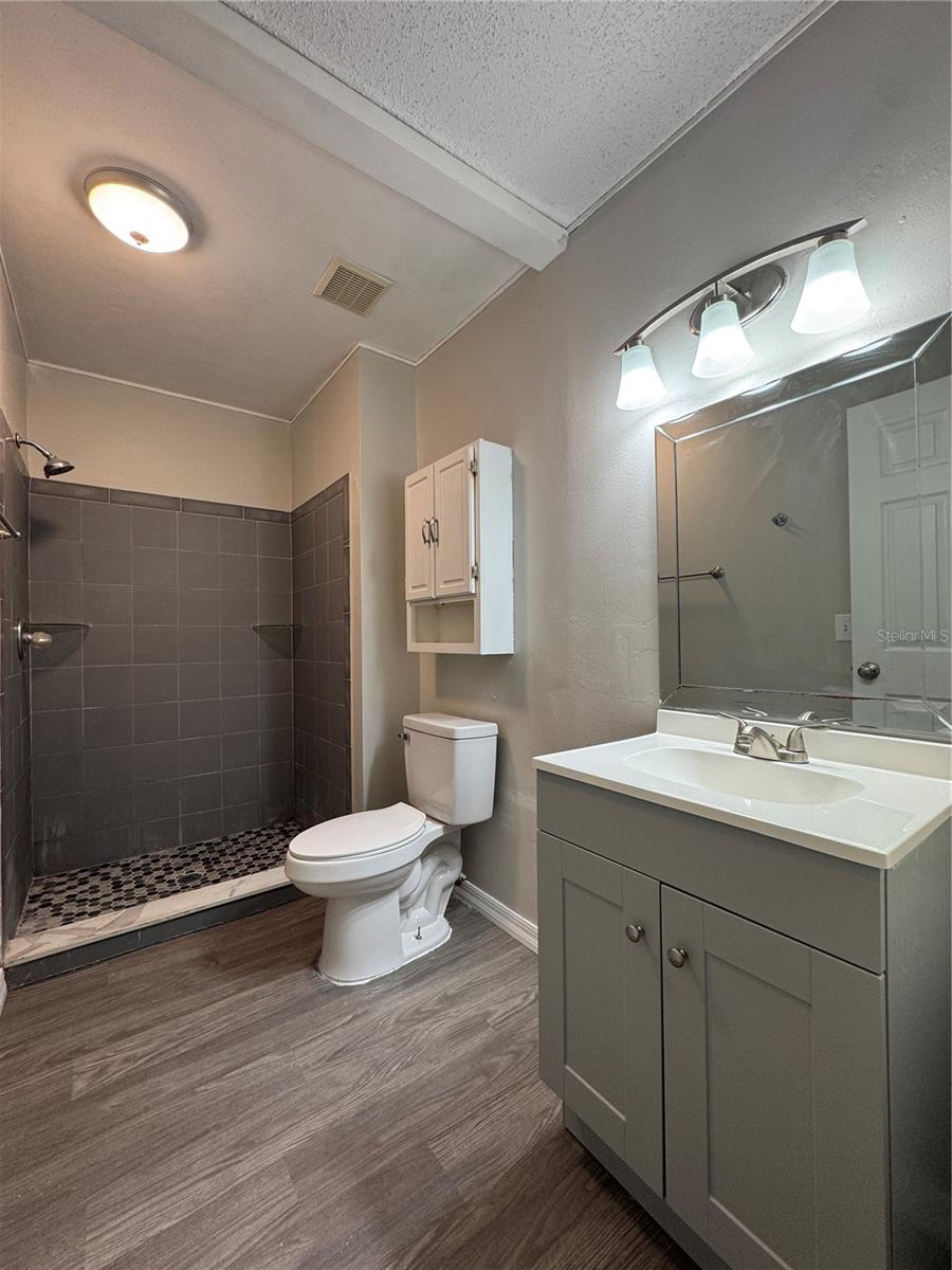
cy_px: 635
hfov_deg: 85.7
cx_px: 476
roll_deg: +1.6
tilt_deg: +0.2
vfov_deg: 102.1
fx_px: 513
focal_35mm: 14
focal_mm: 2.22
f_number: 2.2
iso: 100
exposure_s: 1/60
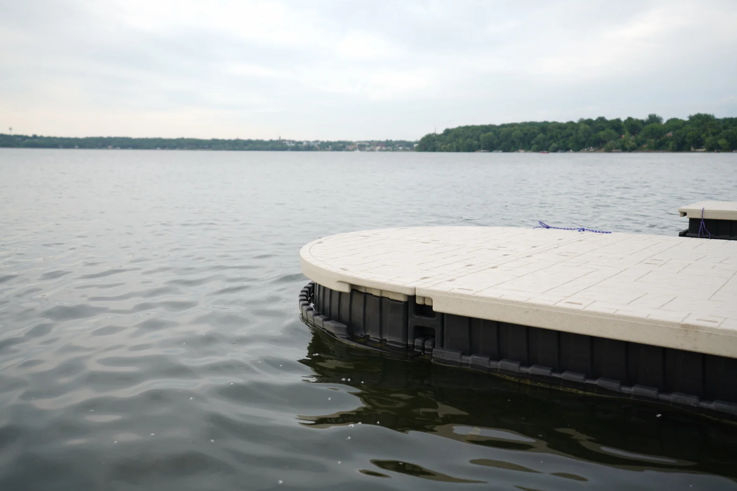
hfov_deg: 53.1
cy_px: 241
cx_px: 375
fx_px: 737
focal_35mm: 36
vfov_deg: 36.9
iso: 80
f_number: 2.8
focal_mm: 35
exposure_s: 1/250
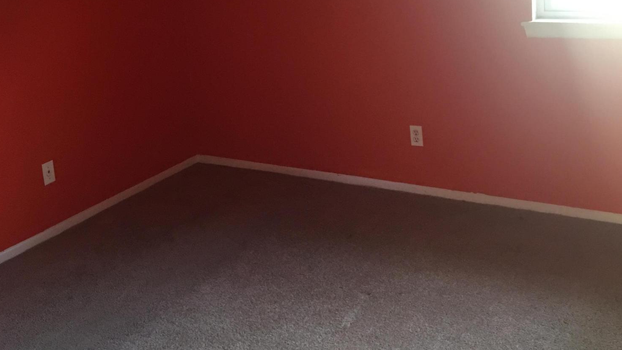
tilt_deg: -7.2
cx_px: 307
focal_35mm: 43
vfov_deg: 26.4
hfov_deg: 47.4
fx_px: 709
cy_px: 12
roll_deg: +3.1
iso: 100
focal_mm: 4.15
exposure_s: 1/15
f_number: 2.2
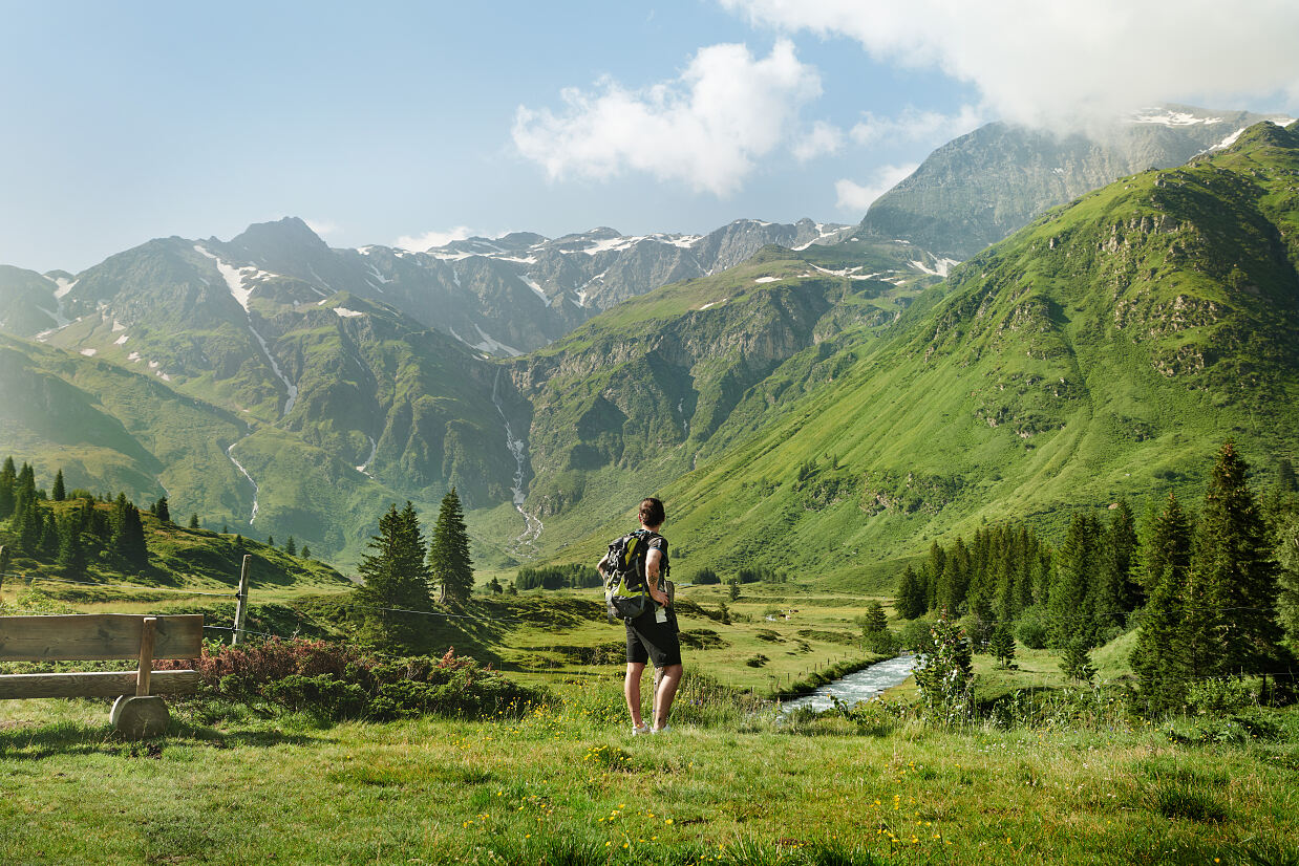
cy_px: 433
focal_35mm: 38
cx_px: 650
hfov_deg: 50.7
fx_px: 1371
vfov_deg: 35.1
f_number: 8
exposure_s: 1/400
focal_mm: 38
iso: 200
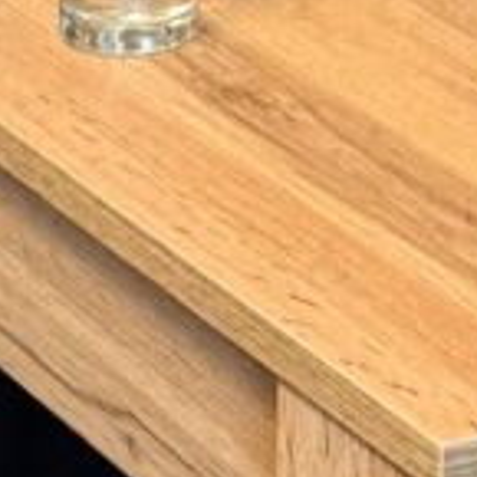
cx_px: -214
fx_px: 4677
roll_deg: +0.3
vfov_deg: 5.6
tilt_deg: -12.9
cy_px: -720
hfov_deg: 5.8
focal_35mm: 300
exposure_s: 1/40
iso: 320
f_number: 1.78
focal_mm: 6.76
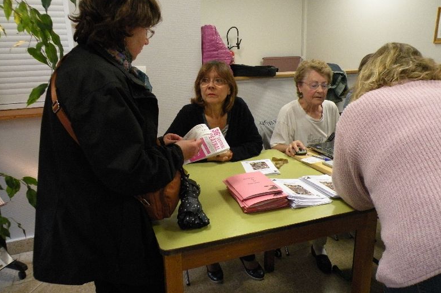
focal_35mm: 29
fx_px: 355
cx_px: 225
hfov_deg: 63.7
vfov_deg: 44.9
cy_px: 138
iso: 400
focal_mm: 4.7
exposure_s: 1/60
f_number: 2.8
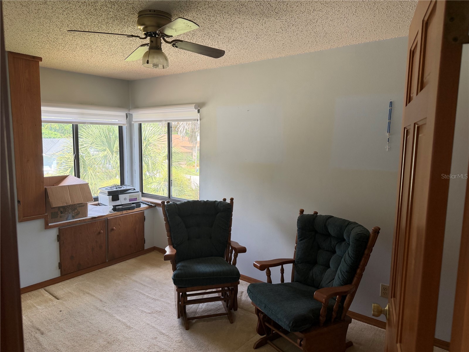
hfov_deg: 71.6
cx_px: 234
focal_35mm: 24
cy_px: 176
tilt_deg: -6.2
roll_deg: -0.9
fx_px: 325
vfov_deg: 56.8
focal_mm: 6.76
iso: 200
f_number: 1.78
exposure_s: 1/223
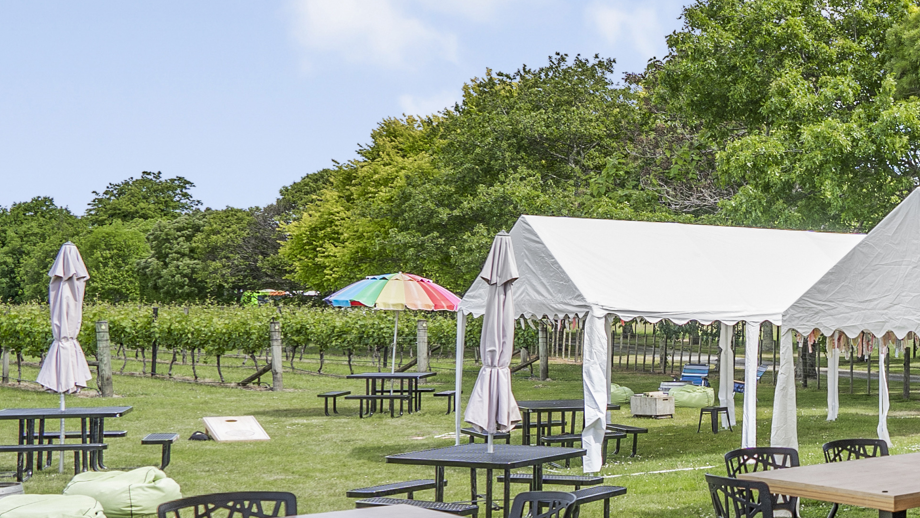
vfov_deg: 23.0
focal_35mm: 52
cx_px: 1253
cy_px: 330
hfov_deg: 29.9
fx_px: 1269
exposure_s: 1/250
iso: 100
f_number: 4.5
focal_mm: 16
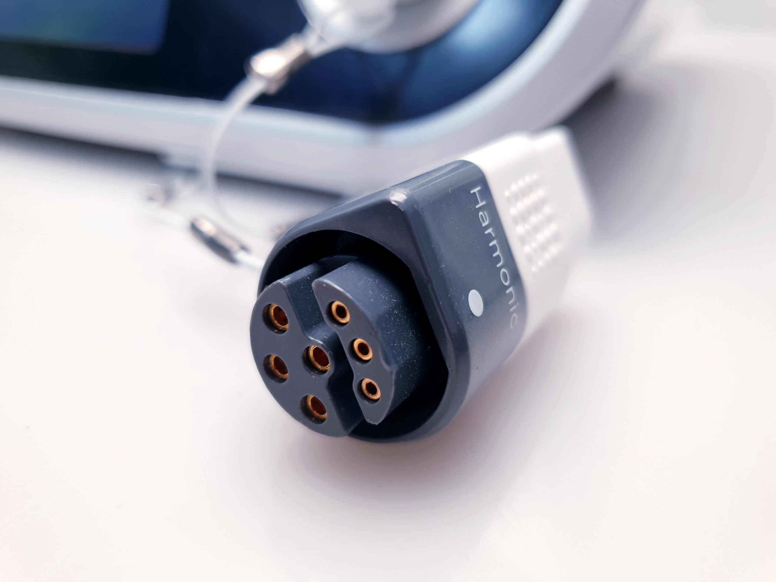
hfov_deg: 67.3
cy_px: 291
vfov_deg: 53.1
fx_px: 583
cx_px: 388
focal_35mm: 26
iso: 50
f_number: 1.5
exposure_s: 1/50
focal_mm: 4.3
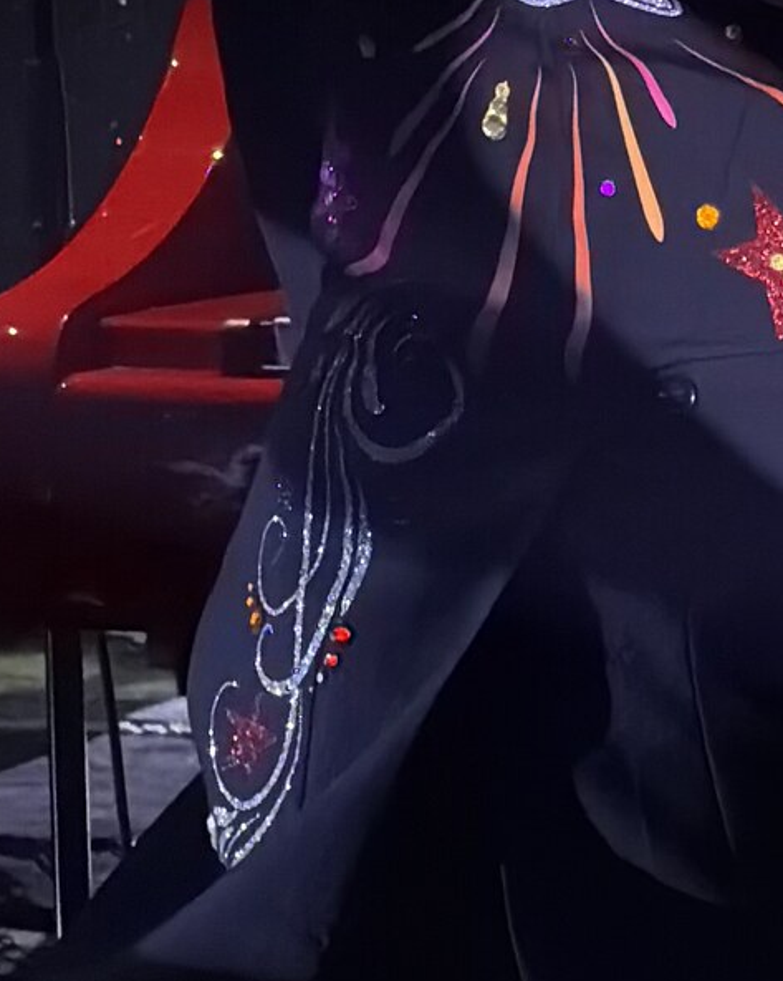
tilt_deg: -1.7
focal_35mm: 264
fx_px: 7653
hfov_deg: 5.8
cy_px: -227
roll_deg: +2.1
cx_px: 982
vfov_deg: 7.3
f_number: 2.8
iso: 500
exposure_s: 1/92
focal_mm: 16.89
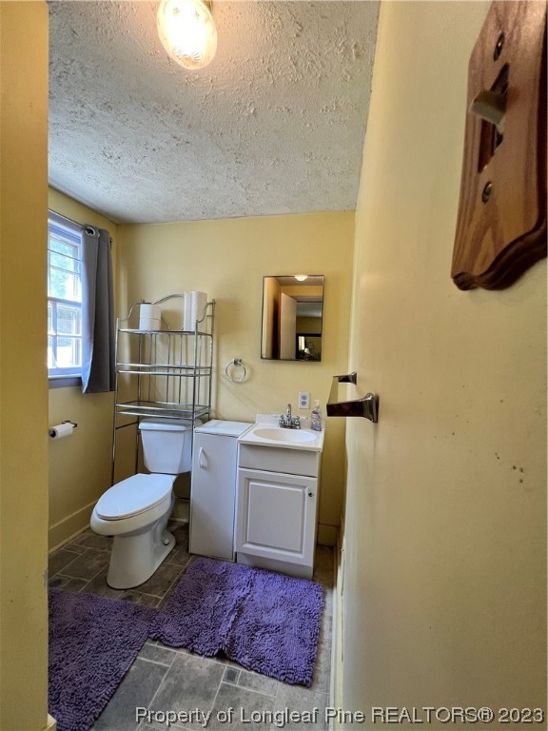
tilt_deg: -1.8
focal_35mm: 13
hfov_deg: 89.9
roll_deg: -1.0
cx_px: 274
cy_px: 366
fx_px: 274
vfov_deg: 106.2
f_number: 1.8
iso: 100
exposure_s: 1/120
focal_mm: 1.57
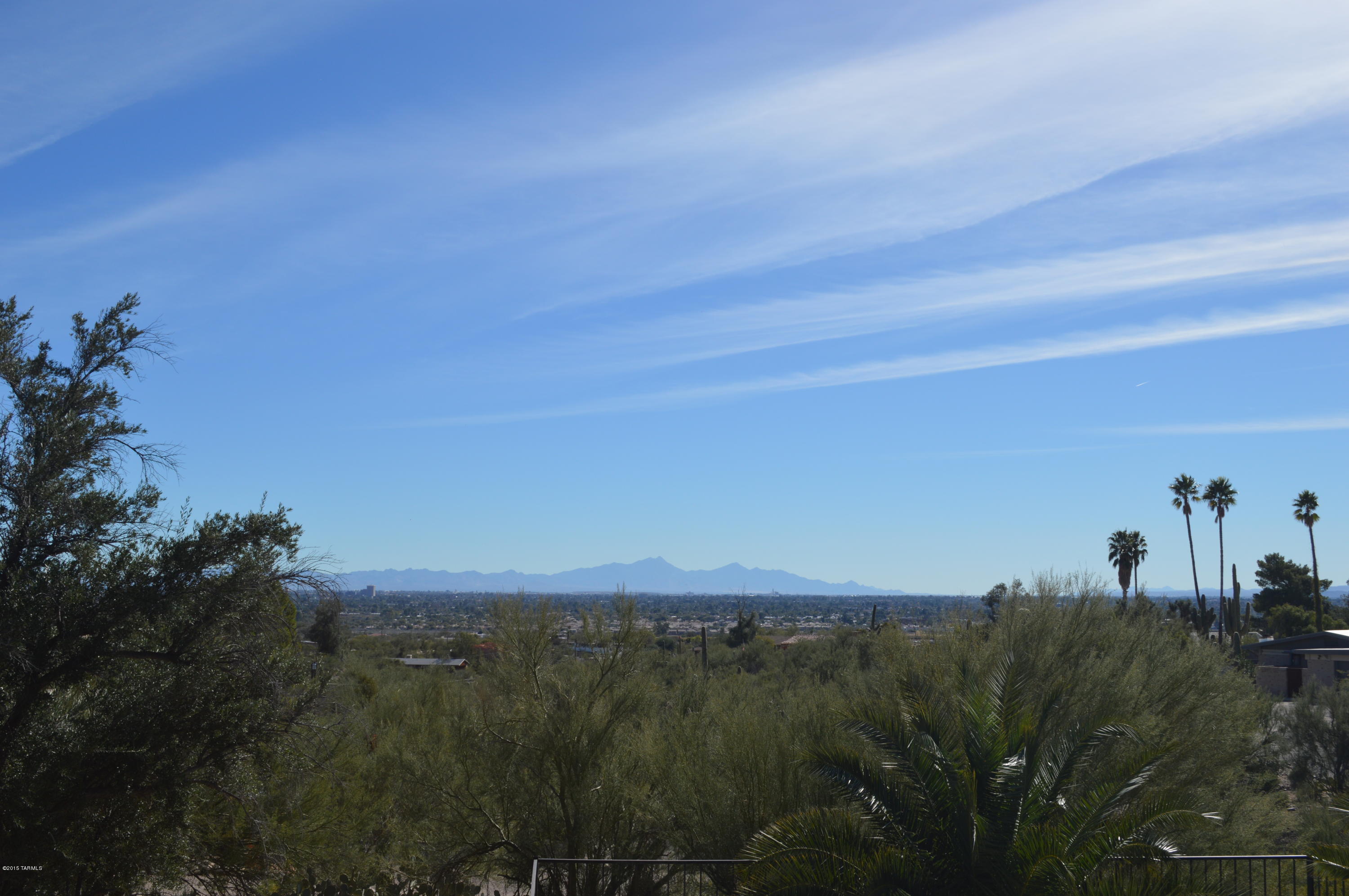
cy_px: 448
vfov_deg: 36.8
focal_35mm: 36
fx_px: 1348
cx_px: 674
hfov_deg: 53.2
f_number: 9
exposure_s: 1/320
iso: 100
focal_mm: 24
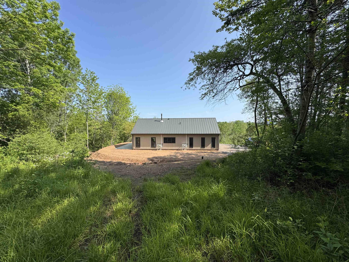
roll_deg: +0.5
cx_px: 174
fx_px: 141
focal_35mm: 14
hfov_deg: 102.1
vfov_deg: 85.7
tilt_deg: -4.2
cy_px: 131
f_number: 2.2
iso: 50
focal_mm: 2.22
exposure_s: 1/1567
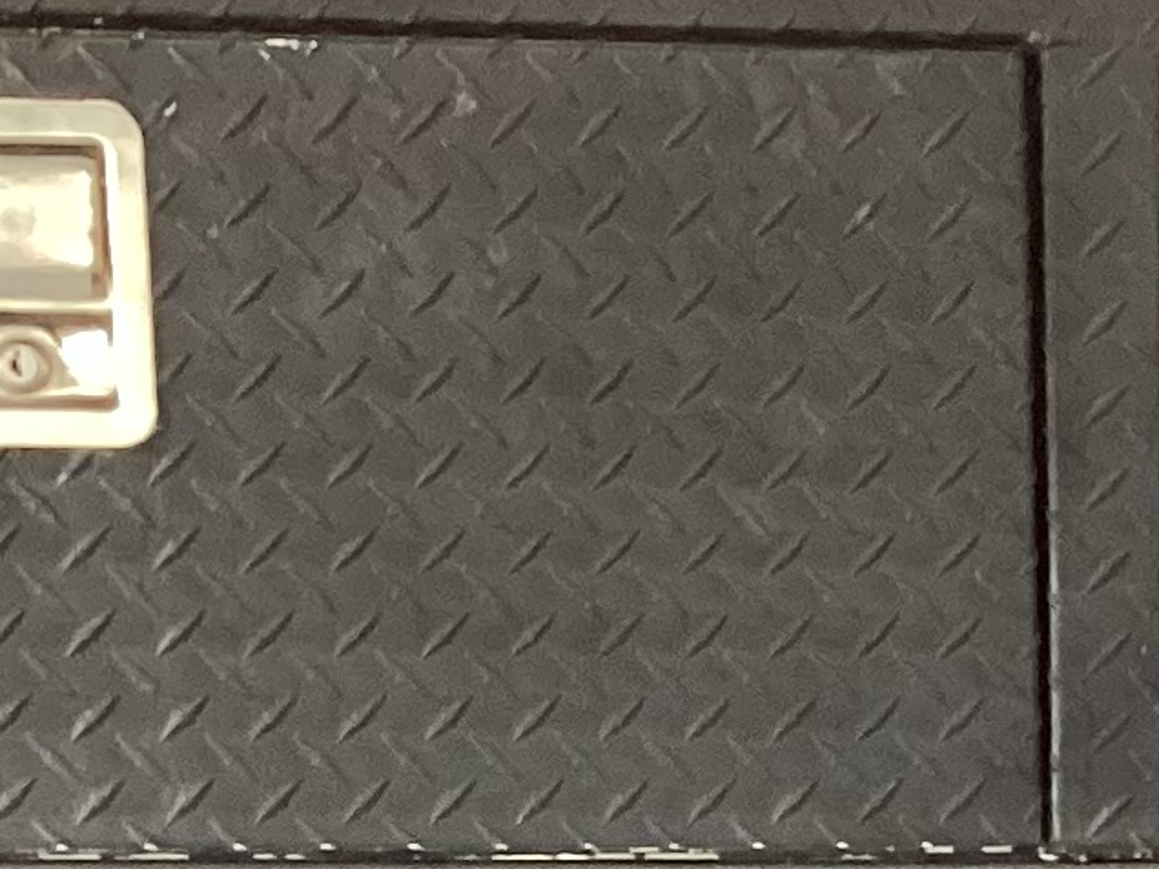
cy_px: 1492
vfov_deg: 9.0
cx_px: 1704
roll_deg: +0.8
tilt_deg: -9.4
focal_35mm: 159
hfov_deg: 11.9
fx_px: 5324
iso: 250
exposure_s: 1/40
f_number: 2.4
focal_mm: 3.3
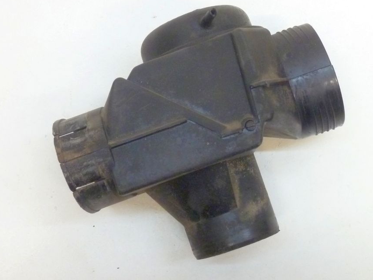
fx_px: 517
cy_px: 133
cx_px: 199
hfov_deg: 39.6
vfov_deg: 30.3
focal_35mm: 48
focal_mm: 7.3
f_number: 3.7
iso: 400
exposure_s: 1/13
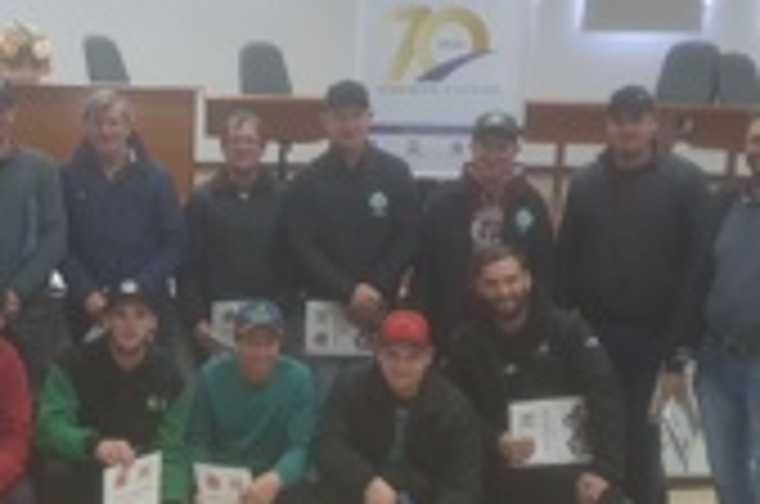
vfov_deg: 24.0
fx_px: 1180
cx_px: 209
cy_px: 306
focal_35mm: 56
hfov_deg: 35.1
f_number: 1.5
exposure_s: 1/40
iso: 250
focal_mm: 4.32
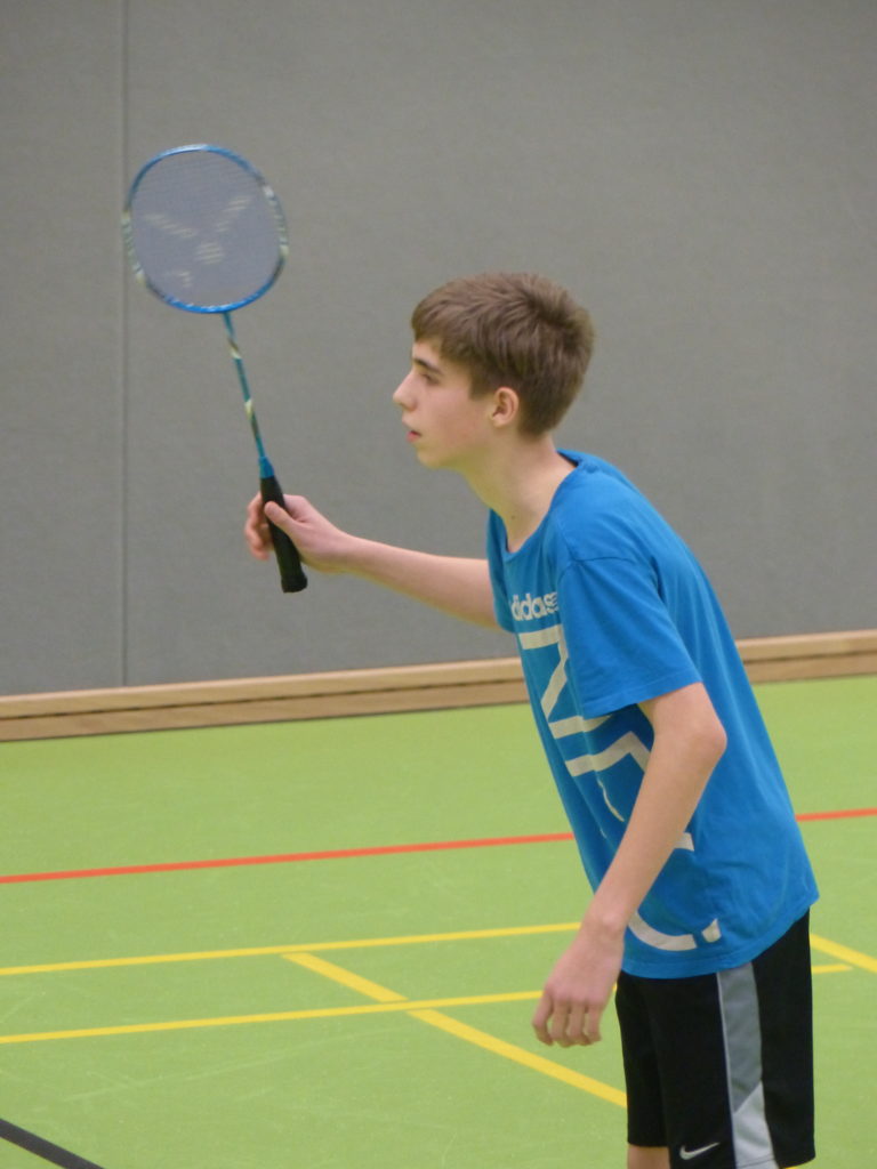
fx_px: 17160
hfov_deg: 2.9
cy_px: 584
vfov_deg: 3.9
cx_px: 438
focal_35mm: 508
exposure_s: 1/60
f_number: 2.8
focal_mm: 91.5
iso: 400
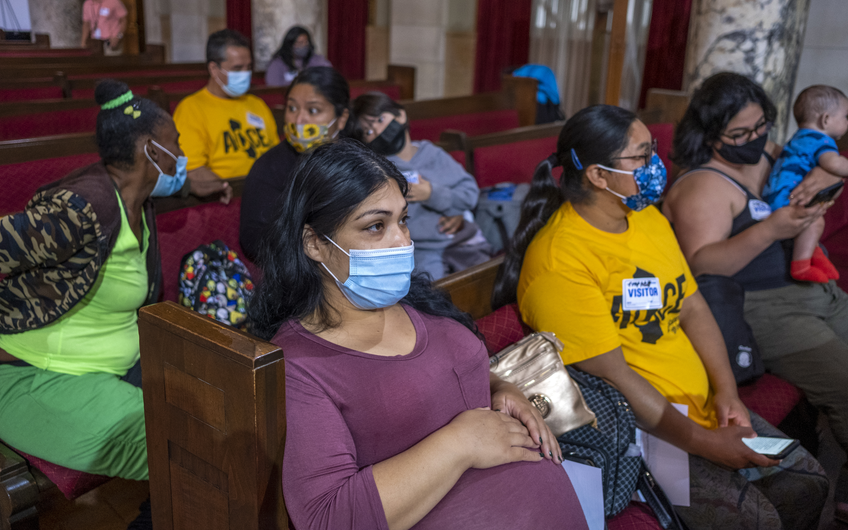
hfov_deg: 54.0
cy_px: 251
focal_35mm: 36
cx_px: 423
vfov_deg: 35.3
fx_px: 832
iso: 1250
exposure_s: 1/125
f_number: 2.2
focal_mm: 23
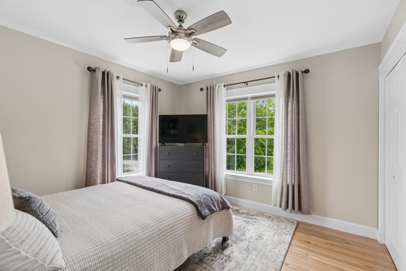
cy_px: 136
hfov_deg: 96.7
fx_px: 181
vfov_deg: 73.8
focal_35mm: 16
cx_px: 203
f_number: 7.1
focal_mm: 16
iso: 320
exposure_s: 1/80
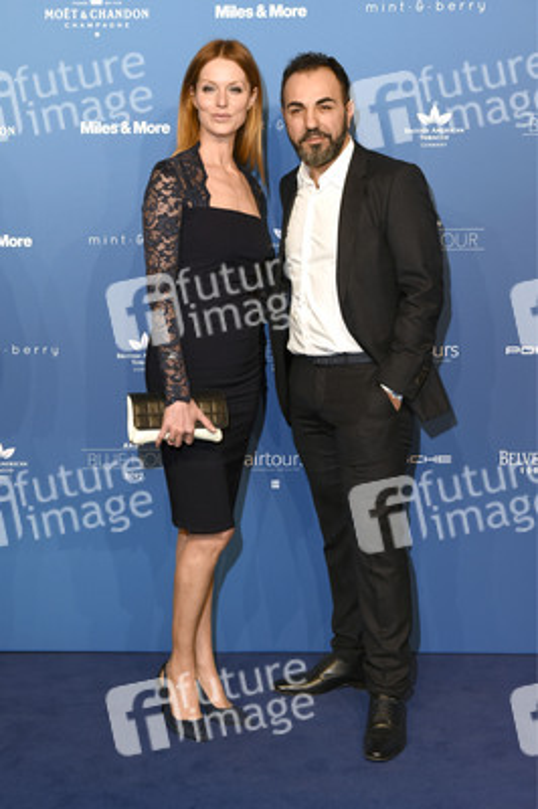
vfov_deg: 37.9
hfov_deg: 25.7
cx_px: 269
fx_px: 1179
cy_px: 404
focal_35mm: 52
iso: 400
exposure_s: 1/320
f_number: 4
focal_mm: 35
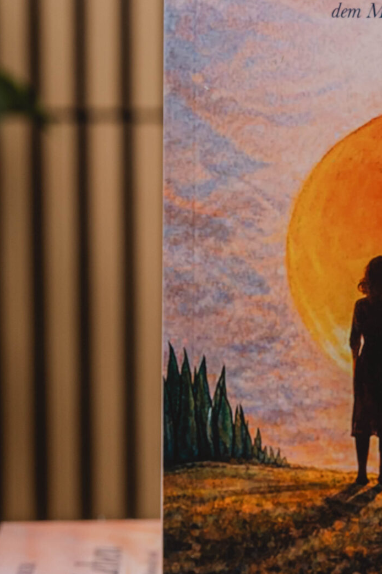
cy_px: 227
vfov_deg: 19.8
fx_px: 1643
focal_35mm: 103
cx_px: 463
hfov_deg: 12.9
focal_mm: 42
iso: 640
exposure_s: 1/200
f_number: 5.6
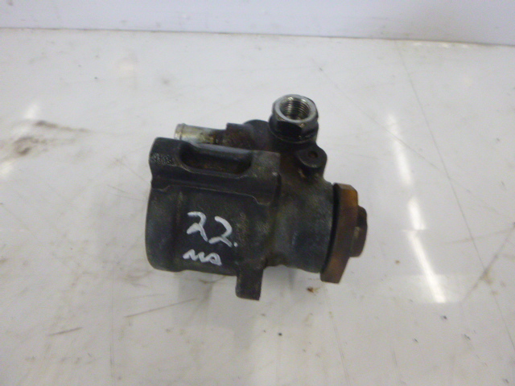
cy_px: 193
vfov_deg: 54.9
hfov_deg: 69.4
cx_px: 258
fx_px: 372
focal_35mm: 25
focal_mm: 4.5
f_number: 3.9
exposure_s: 1/15
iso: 400
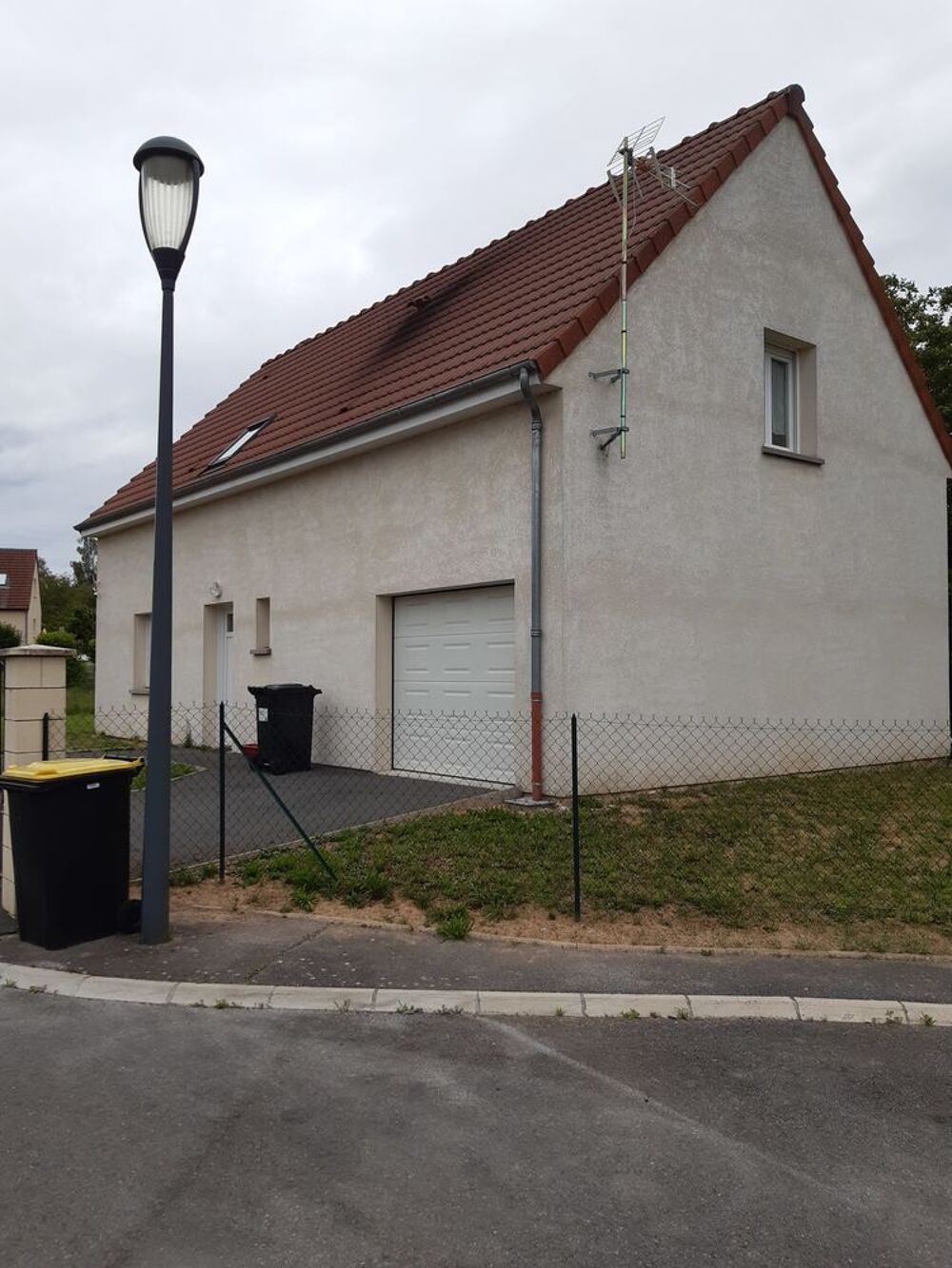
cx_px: 476
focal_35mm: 26
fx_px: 953
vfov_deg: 67.3
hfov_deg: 53.1
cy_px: 634
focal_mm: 3.92
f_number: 1.7
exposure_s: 1/662
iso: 40
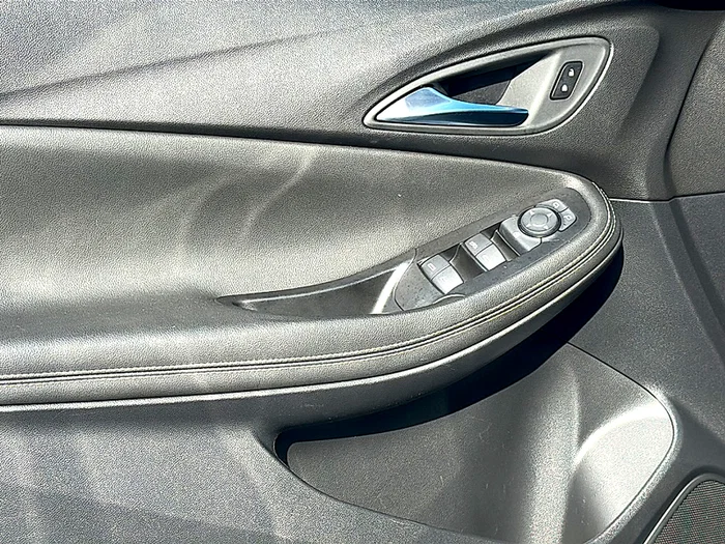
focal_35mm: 64
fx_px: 1340
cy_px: 272
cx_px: 362
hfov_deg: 30.3
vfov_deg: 22.9
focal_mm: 6.86
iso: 64
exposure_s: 1/1001
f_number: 1.78
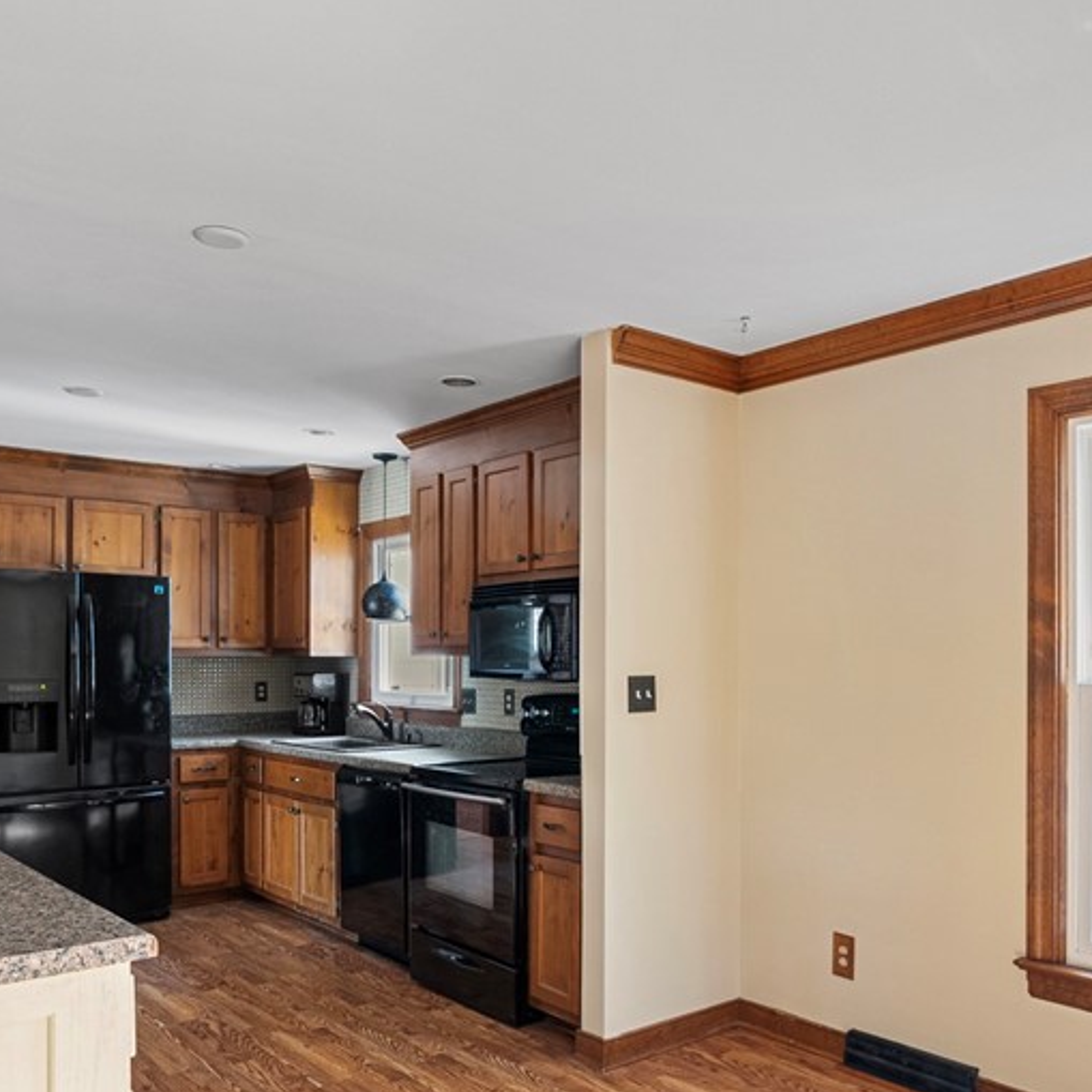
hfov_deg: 55.5
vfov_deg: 54.8
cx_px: 615
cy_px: 706
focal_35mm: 29
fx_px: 1035
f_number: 8
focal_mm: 16
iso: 800
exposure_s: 2
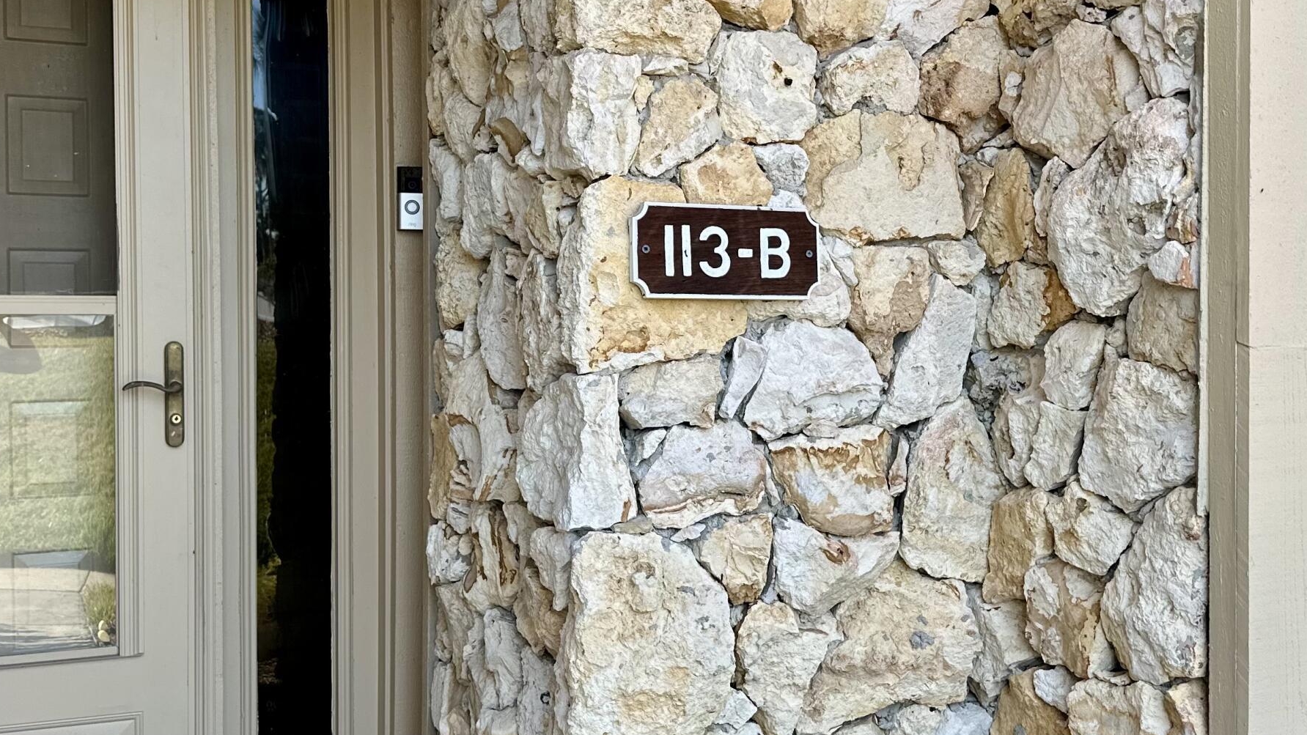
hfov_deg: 46.4
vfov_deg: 27.1
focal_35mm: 44
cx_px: 702
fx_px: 1525
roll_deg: +0.1
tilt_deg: -0.7
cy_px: 339
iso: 80
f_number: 1.78
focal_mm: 6.86
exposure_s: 1/750
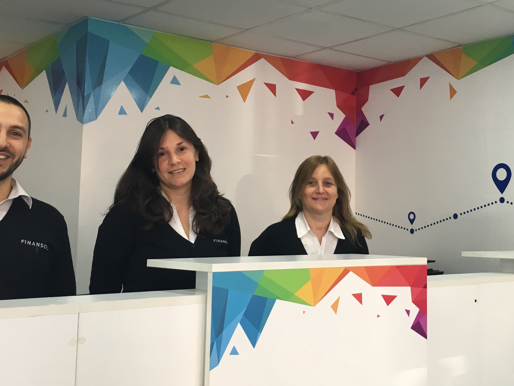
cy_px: 152
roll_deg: -0.2
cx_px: 319
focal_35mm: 47
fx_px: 698
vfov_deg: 30.8
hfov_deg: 40.2
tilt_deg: +6.6
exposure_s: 1/33
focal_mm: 4.15
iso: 64
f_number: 2.2
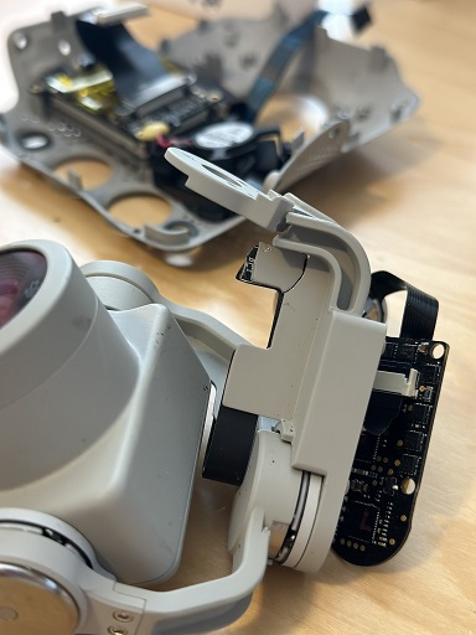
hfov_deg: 30.3
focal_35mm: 48
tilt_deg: -39.0
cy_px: 318
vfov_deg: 39.7
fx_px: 880
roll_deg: -3.5
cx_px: 238
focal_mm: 6.86
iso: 200
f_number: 1.78
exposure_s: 1/60
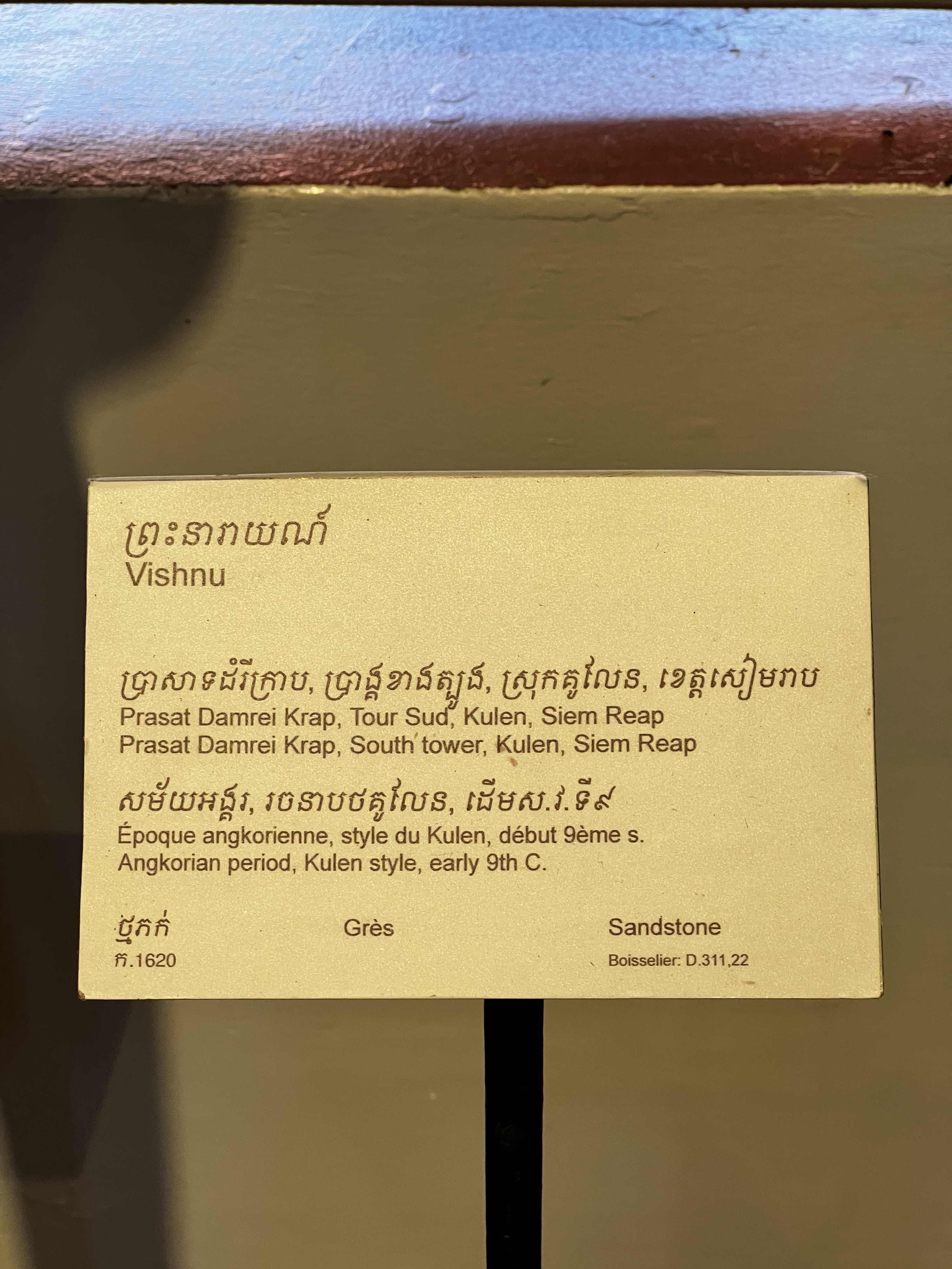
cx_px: 476
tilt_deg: -38.0
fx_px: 2824
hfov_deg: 19.1
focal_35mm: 77
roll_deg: -0.1
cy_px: 634
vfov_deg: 25.3
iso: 200
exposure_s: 1/79
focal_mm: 9
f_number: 2.8
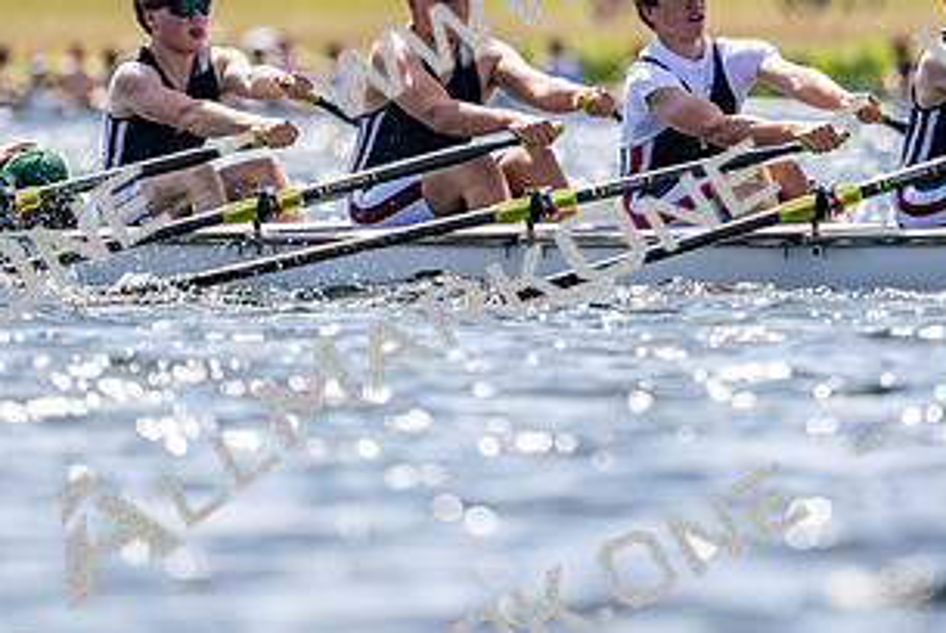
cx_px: 689
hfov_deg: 2.7
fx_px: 19990
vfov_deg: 1.8
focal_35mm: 760
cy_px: 129
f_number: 4.5
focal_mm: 400
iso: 200
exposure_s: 1/2500
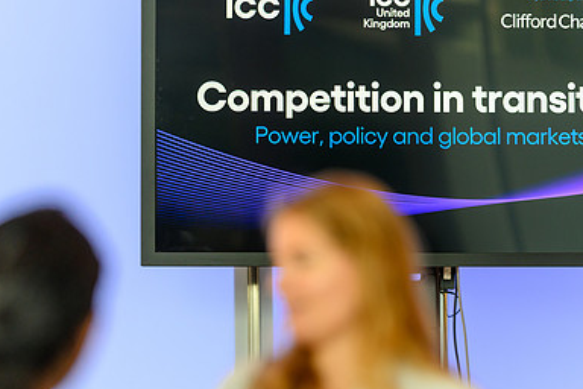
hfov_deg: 10.1
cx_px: 348
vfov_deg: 6.7
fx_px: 3303
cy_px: 207
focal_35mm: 204
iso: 1100
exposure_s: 1/800
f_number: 1.8
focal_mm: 135
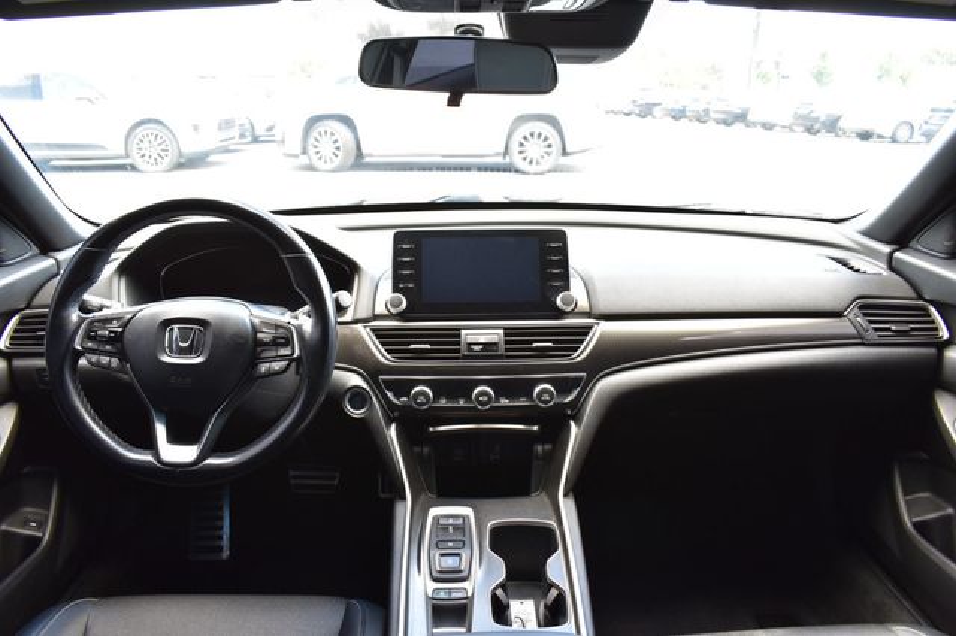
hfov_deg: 67.4
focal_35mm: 27
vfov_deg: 47.9
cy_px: 318
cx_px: 478
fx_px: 717
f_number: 7.1
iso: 400
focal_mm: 18
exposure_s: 1/25
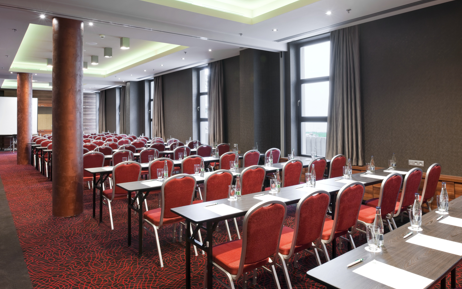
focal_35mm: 25
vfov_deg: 49.3
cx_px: 232
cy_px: 150
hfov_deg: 72.5
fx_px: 315
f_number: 16
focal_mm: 24
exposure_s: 13
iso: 100
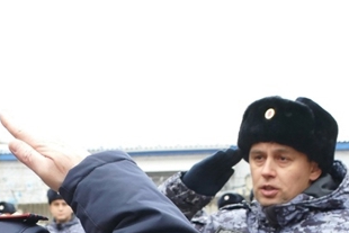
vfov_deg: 12.9
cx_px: 146
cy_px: 272
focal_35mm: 104
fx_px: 1009
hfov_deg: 19.6
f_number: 3.5
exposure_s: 1/80
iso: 320
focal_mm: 15.51
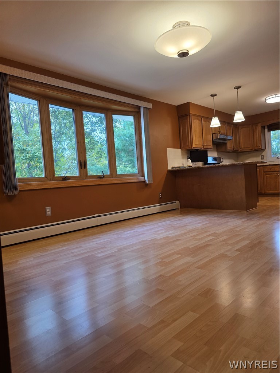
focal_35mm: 23
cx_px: 140
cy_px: 186
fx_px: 248
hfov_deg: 58.9
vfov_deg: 73.9
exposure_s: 1/120
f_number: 1.7
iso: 125
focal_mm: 6.3
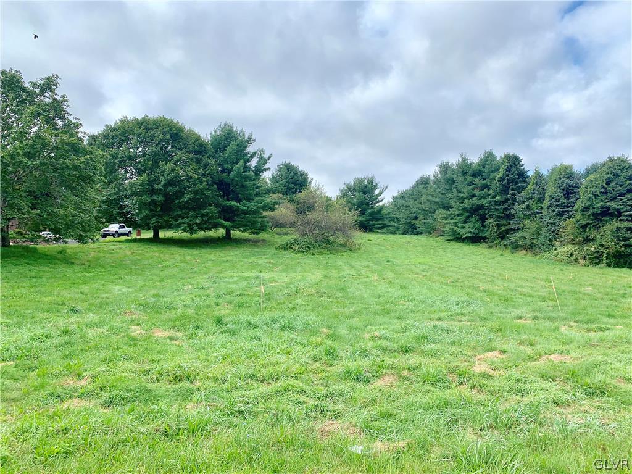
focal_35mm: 26
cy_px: 237
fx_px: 475
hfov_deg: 67.3
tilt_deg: +4.8
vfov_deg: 53.1
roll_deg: +4.5
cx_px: 316
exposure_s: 1/1282
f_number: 1.8
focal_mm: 4.25
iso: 25
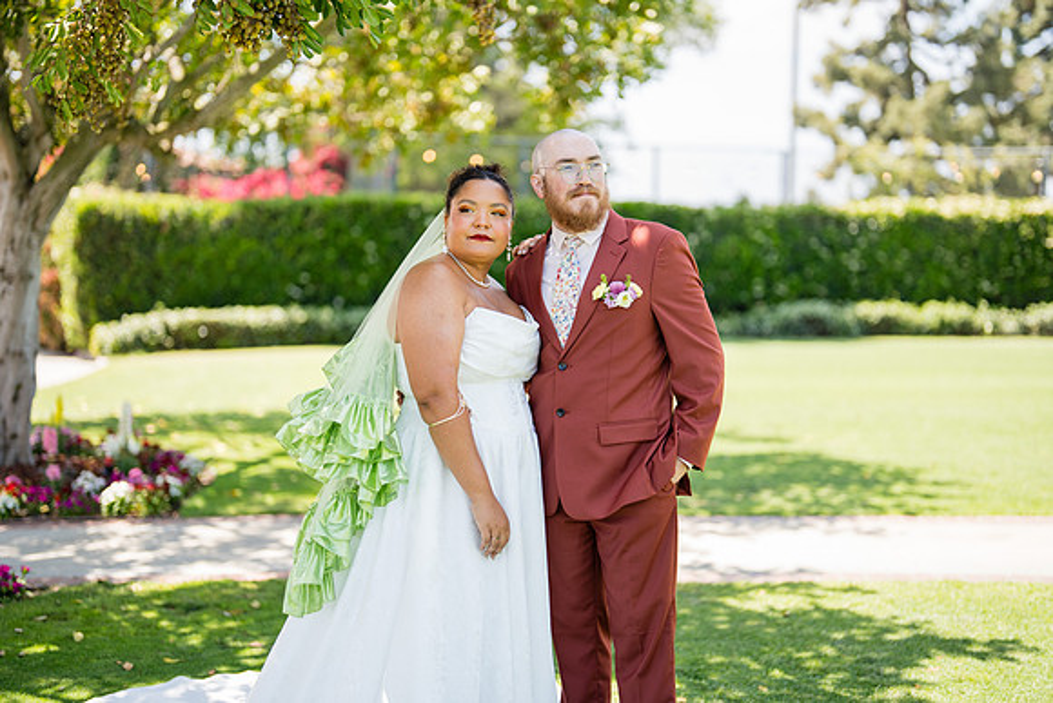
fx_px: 1544
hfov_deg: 37.7
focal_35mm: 53
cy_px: 333
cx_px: 527
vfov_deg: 25.6
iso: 200
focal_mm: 50
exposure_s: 1/2500
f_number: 1.2
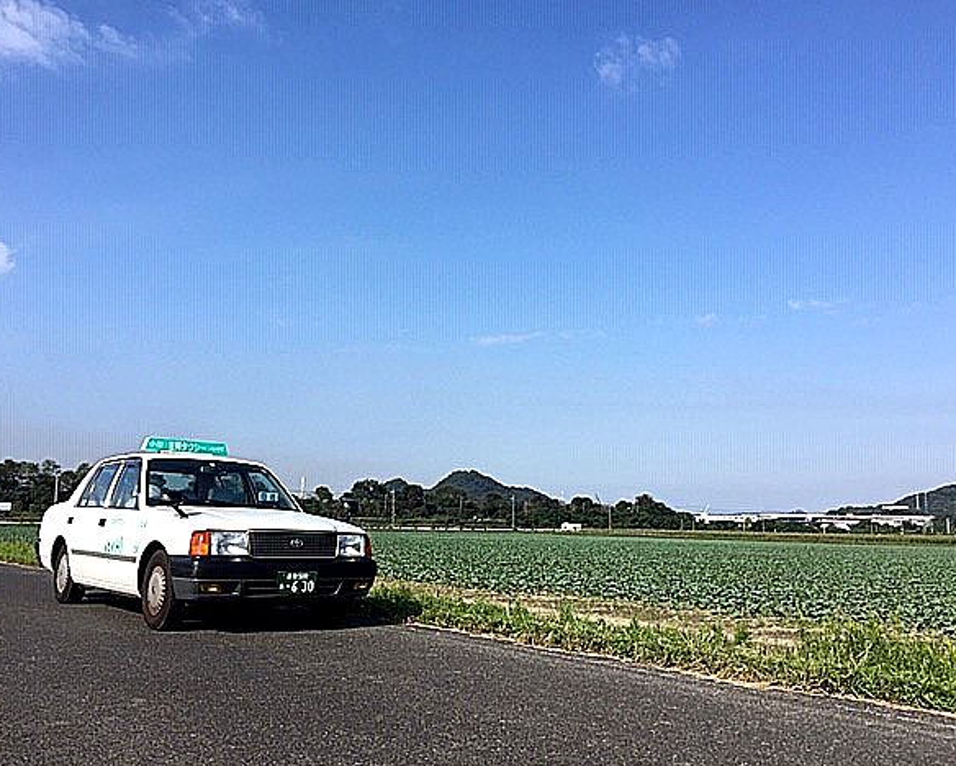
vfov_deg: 47.2
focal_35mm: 31
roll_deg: -0.7
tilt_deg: +8.2
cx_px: 450
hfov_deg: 57.1
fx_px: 878
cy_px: 380
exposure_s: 1/1799
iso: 32
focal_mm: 4.15
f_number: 2.2
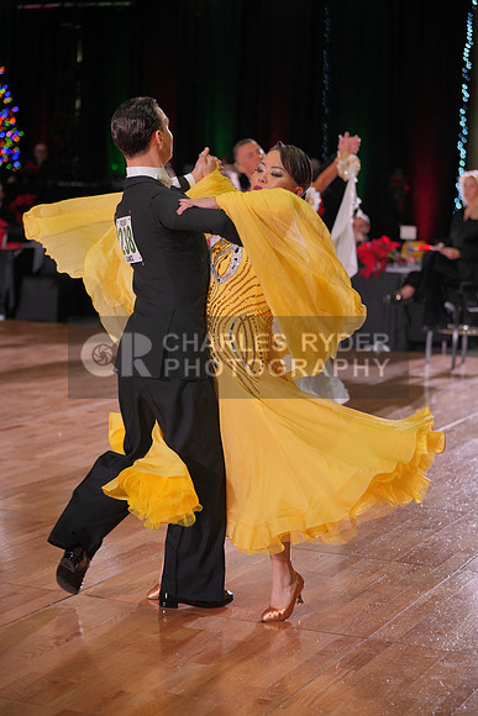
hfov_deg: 17.3
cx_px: 239
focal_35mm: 79
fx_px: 1572
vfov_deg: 25.7
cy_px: 358
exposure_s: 1/500
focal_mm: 79
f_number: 2.8
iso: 1000
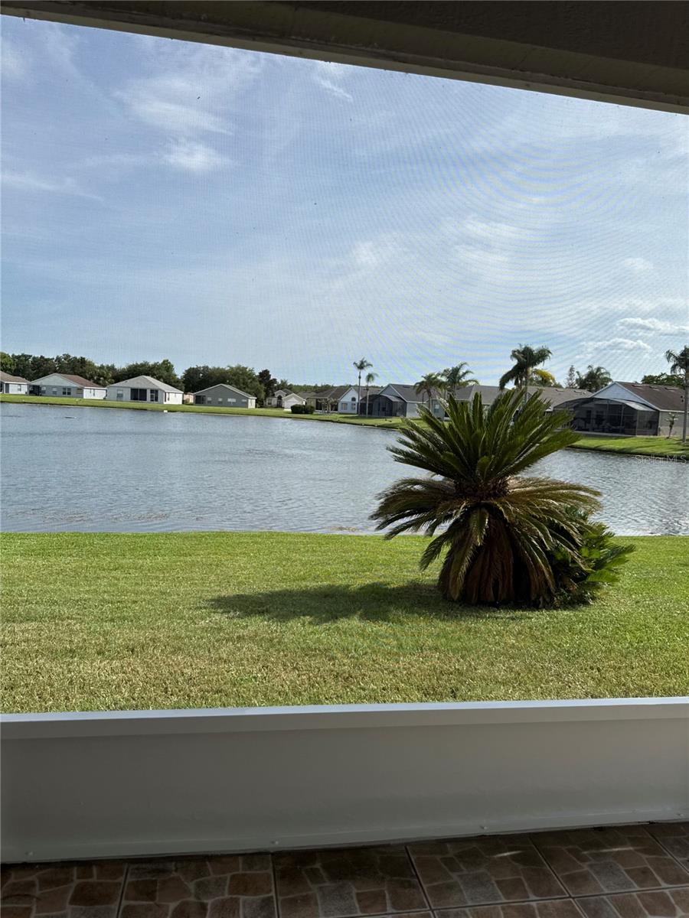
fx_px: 637
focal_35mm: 24
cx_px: 344
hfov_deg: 56.8
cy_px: 459
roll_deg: -2.6
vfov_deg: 71.6
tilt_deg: -4.8
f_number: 1.78
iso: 80
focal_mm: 6.76
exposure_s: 1/4310
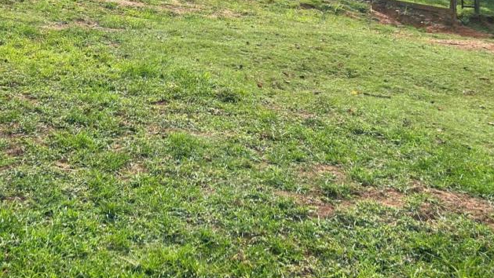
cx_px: 181
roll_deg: +2.1
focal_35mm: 54
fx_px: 707
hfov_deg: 38.2
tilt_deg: -0.2
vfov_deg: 21.4
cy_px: -2
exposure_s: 1/1645
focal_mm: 5.7
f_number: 1.5
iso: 50
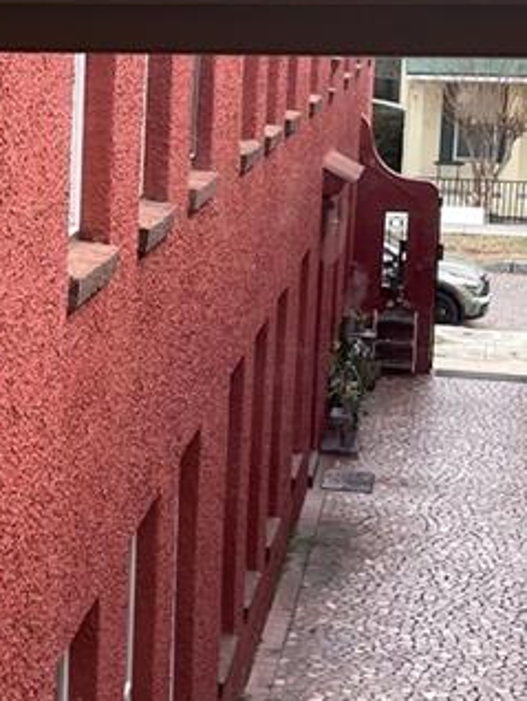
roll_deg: -0.2
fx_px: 1987
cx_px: -203
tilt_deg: -7.7
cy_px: 236
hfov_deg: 14.3
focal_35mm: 98
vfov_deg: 20.0
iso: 32
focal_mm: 4.2
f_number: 1.6
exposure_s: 1/561
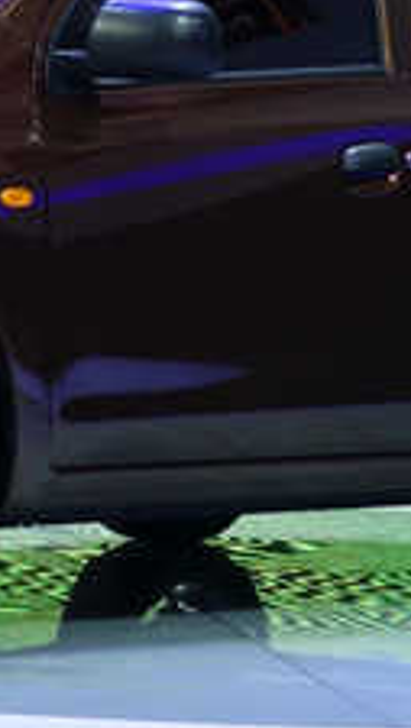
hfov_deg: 4.6
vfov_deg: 8.1
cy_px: -79
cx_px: -81
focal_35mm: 264
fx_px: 5101
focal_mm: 26.26
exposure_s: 1/80
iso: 160
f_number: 4
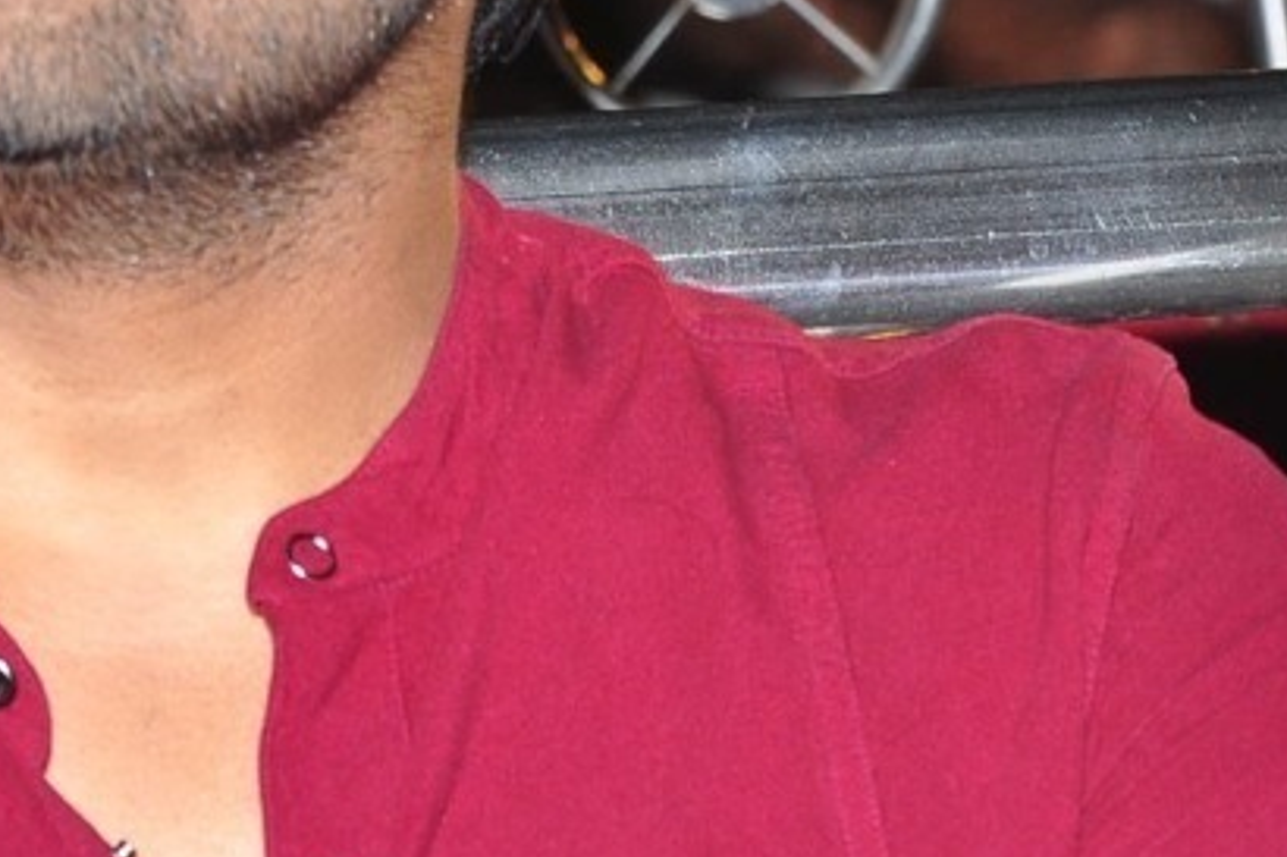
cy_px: -64
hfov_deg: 4.5
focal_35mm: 460
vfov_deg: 3.0
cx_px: 235
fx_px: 16454
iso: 400
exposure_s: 1/125
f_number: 9
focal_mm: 105
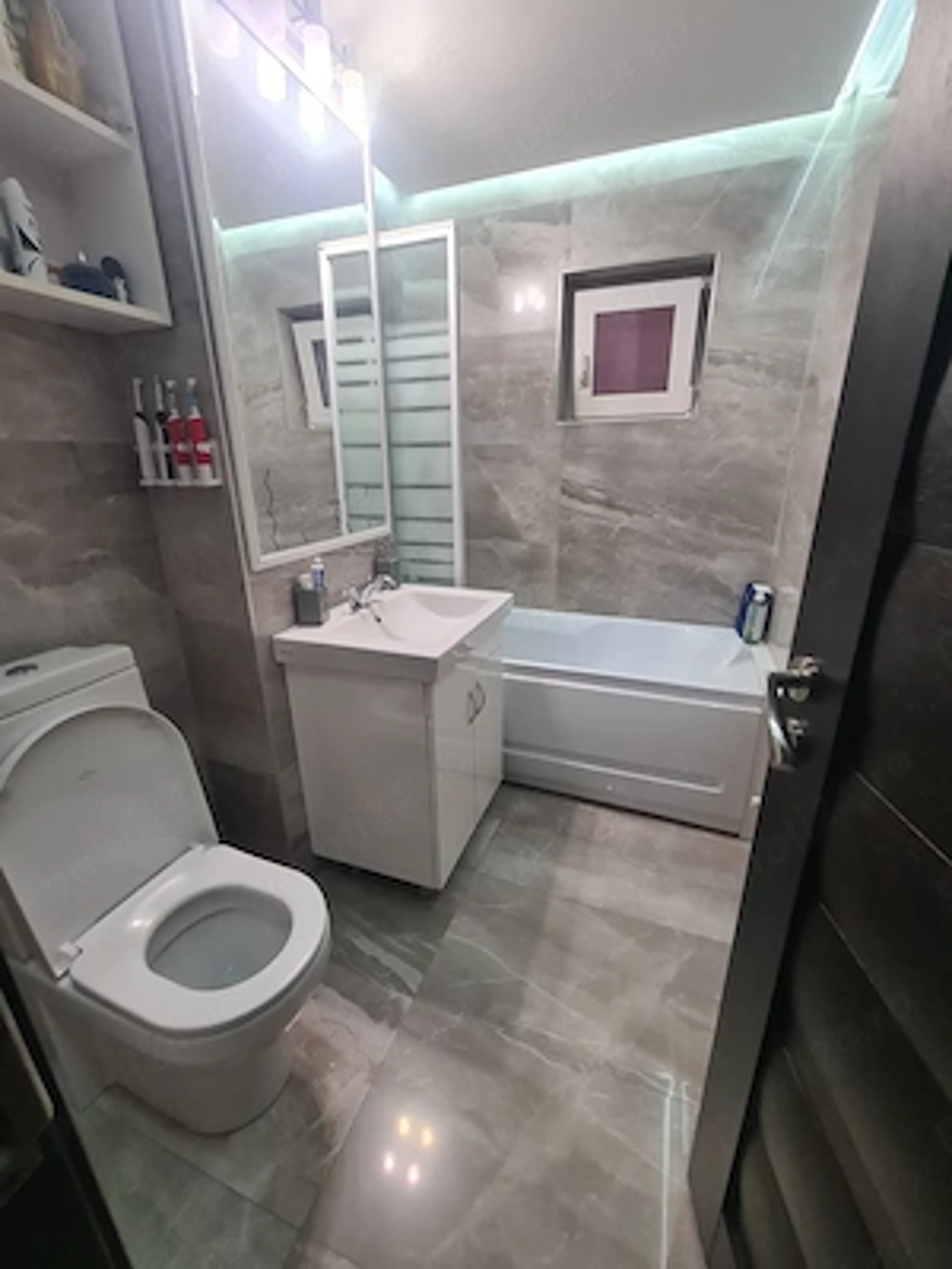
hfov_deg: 89.9
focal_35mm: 13
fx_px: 477
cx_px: 476
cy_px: 634
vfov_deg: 106.2
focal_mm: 2.2
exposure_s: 1/50
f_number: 2.2
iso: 160
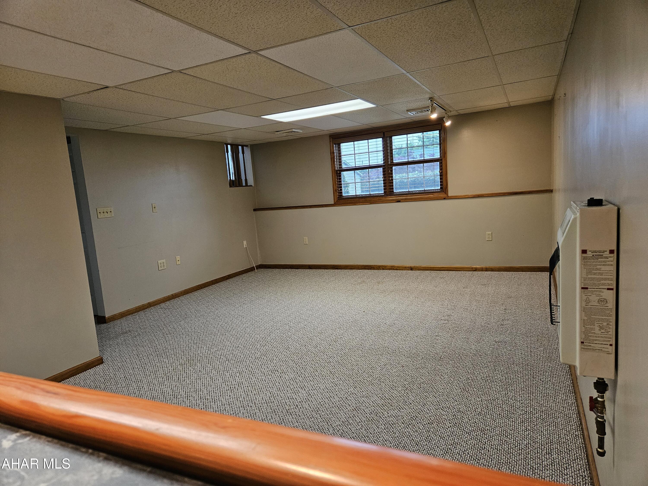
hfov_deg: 73.9
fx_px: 431
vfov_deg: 58.9
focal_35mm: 23
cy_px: 243
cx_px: 324
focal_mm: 5.4
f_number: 1.8
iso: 400
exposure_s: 1/120
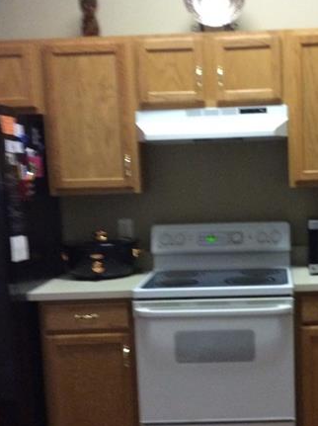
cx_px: 264
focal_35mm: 57
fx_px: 700
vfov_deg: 33.7
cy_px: 265
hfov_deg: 25.1
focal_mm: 3.3
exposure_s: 1/24
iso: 200
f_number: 2.4
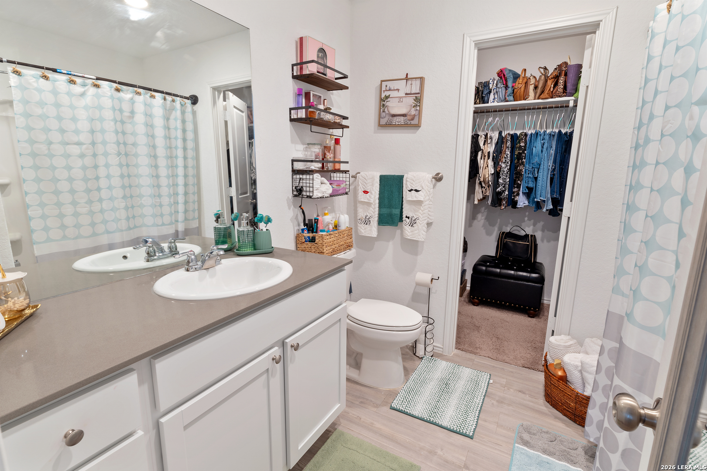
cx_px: 354
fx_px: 324
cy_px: 236
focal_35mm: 16
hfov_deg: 95.0
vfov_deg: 72.1
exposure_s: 4
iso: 100
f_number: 10
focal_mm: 11
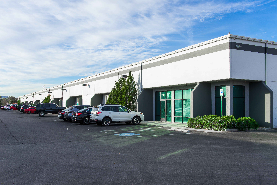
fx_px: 277
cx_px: 138
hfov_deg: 53.1
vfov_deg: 36.9
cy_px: 92
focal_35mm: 36
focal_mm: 36
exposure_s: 1/200
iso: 100
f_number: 9
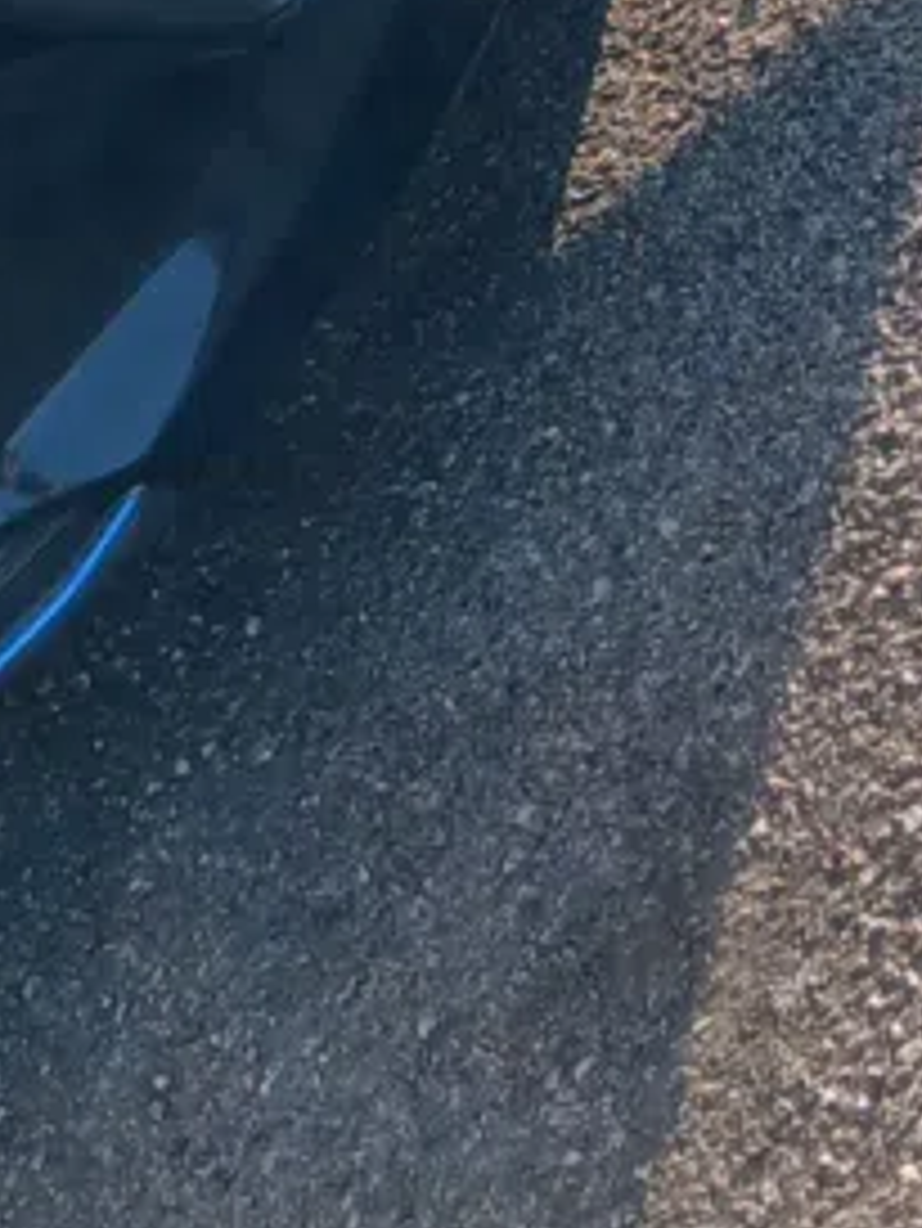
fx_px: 4791
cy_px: 34
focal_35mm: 135
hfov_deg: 10.7
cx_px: -364
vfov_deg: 14.4
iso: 20
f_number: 1.8
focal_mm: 3.98
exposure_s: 1/135
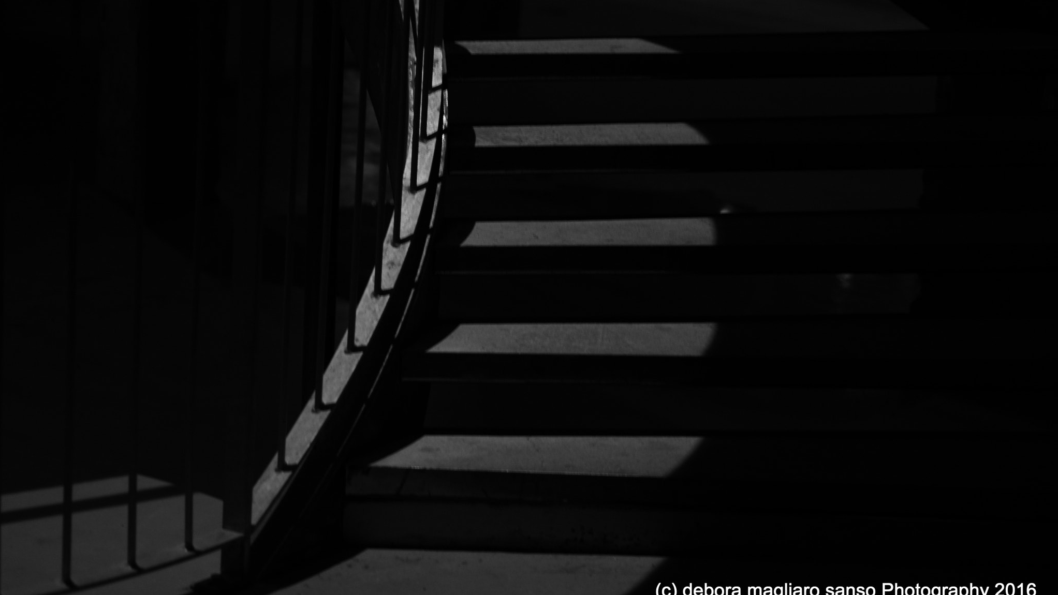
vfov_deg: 19.1
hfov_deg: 33.3
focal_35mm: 63
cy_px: 268
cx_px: 528
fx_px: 1767
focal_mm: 60
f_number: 2.8
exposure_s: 1/15
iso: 800
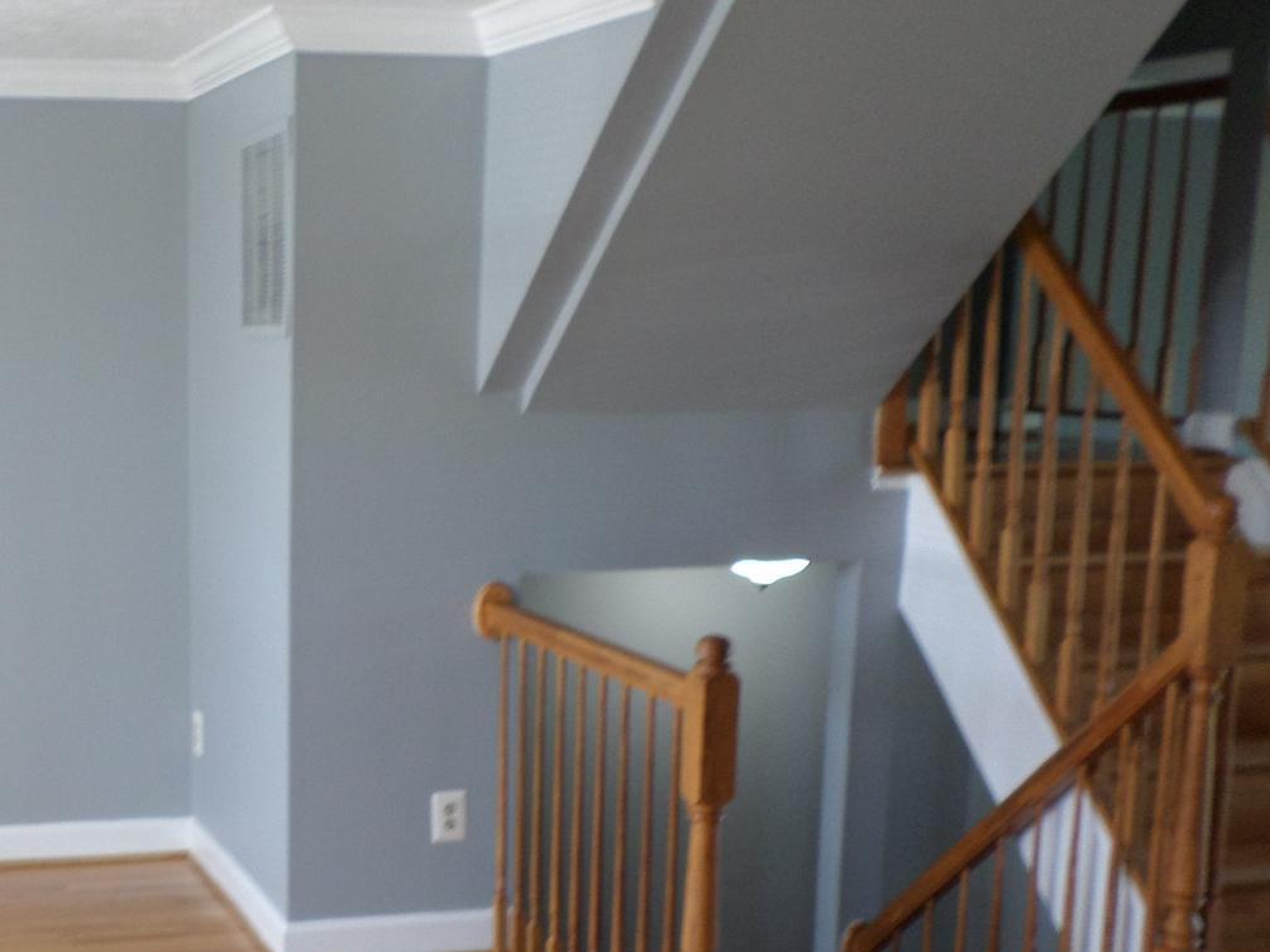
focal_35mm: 51
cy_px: 685
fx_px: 1871
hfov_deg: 35.7
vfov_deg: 28.2
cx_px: 181
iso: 80
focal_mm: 4.5
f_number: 2.5
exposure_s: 1/30
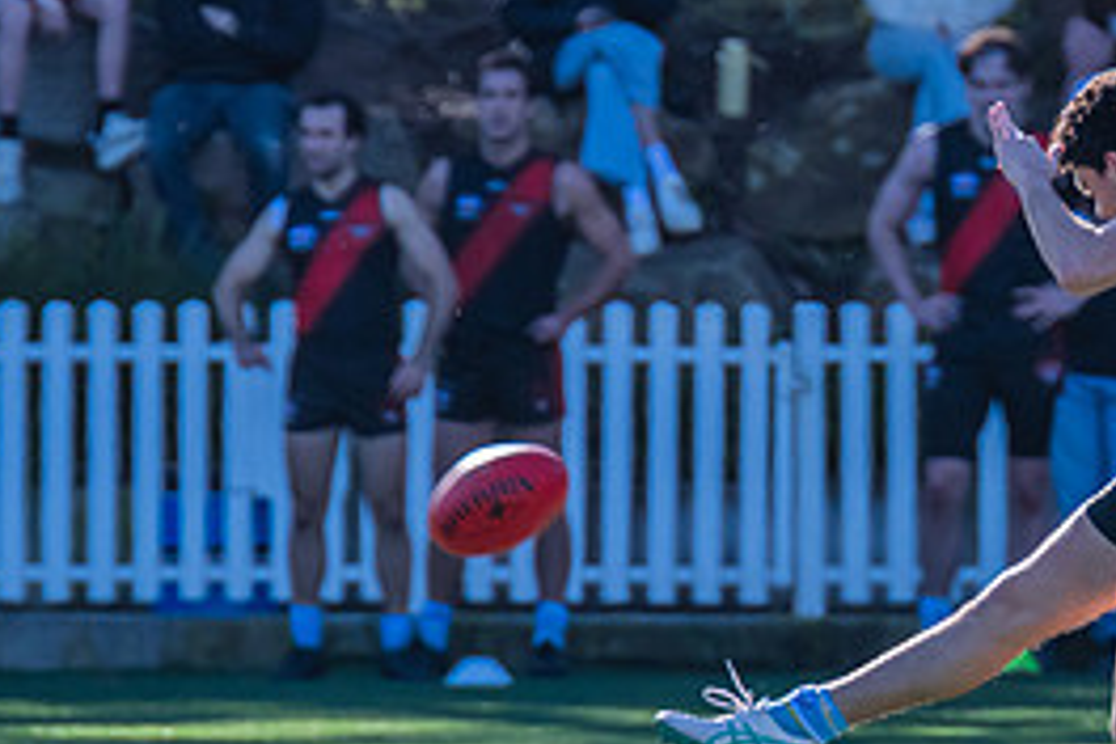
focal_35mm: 1497
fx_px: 46403
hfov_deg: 1.4
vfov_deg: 0.9
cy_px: 360
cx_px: 946
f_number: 8
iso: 800
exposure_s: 1/1250
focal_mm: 600
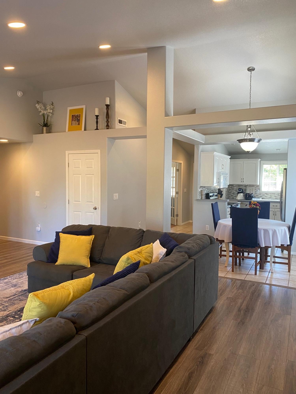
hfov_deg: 53.1
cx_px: 148
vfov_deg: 67.3
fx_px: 296
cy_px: 197
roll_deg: -0.3
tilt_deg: -2.9
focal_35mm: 26
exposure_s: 1/60
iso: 100
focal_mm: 4.25
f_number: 1.8
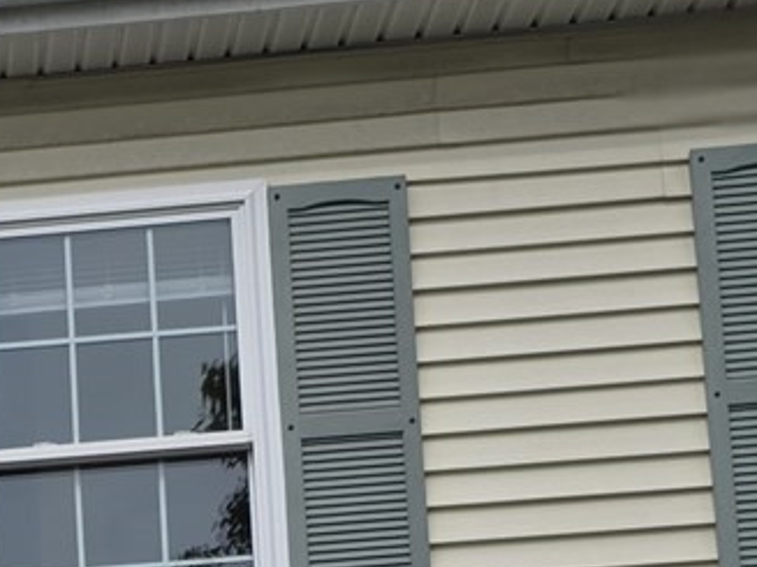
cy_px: 1190
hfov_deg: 12.9
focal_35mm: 144
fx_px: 3148
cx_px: -403
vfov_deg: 9.5
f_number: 1.7
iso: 80
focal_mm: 6.3
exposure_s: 1/4434
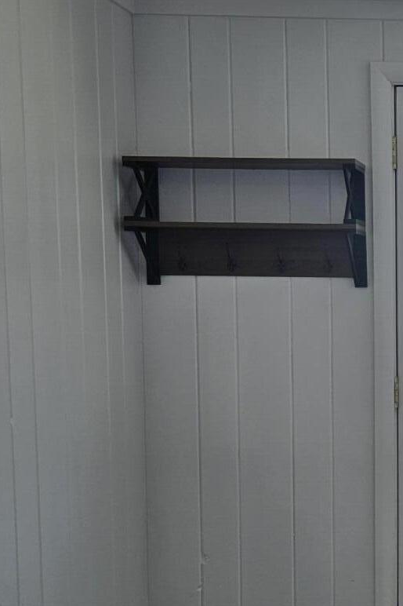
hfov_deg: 20.0
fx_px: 1042
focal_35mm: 62
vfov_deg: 32.3
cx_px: 535
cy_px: 357
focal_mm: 5.4
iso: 25
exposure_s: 1/189
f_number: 1.8
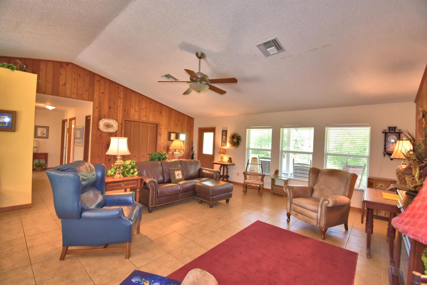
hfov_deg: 100.4
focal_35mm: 15
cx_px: 214
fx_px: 178
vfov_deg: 77.3
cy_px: 142
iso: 250
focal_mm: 10
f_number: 4.5
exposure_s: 1/30
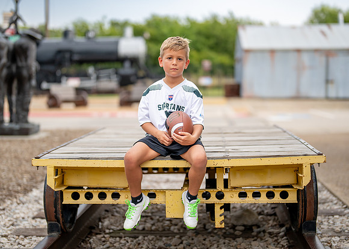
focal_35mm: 61
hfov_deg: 32.5
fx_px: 600
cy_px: 122
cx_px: 172
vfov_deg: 23.5
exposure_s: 1/1250
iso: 400
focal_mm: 50
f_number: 1.2
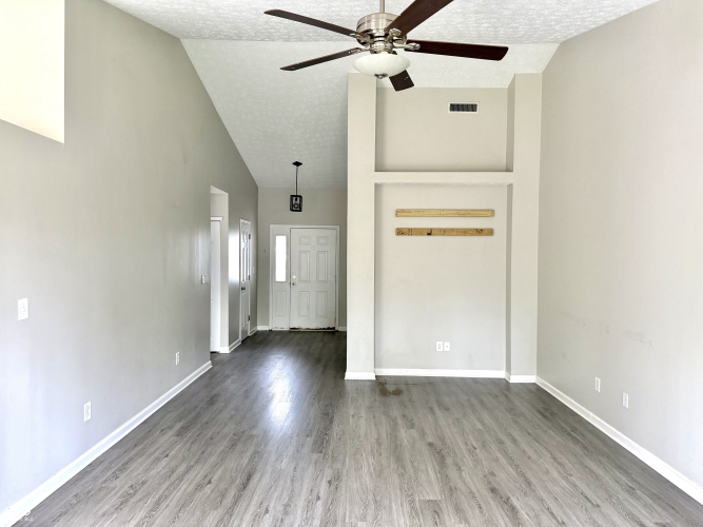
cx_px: 352
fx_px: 487
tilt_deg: -0.8
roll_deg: -1.5
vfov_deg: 56.8
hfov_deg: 71.6
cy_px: 264
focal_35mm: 24
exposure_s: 1/95
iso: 200
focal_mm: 6.76
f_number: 1.78
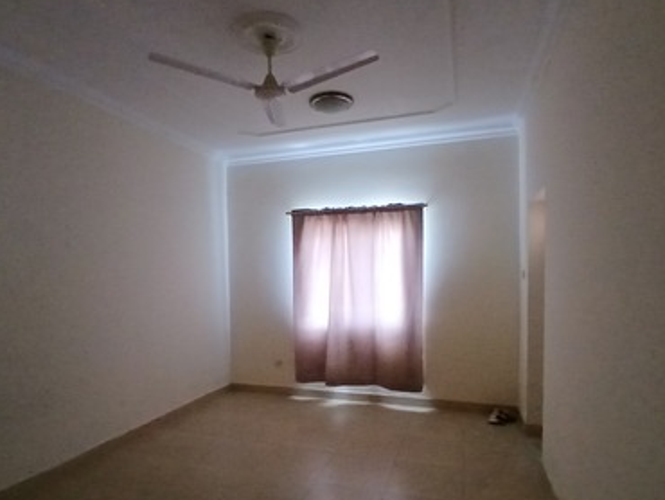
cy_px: 289
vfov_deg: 63.2
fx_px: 404
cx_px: 317
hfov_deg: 78.9
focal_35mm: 21
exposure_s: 1/7.69
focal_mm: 1.4
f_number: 2.2
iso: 1250
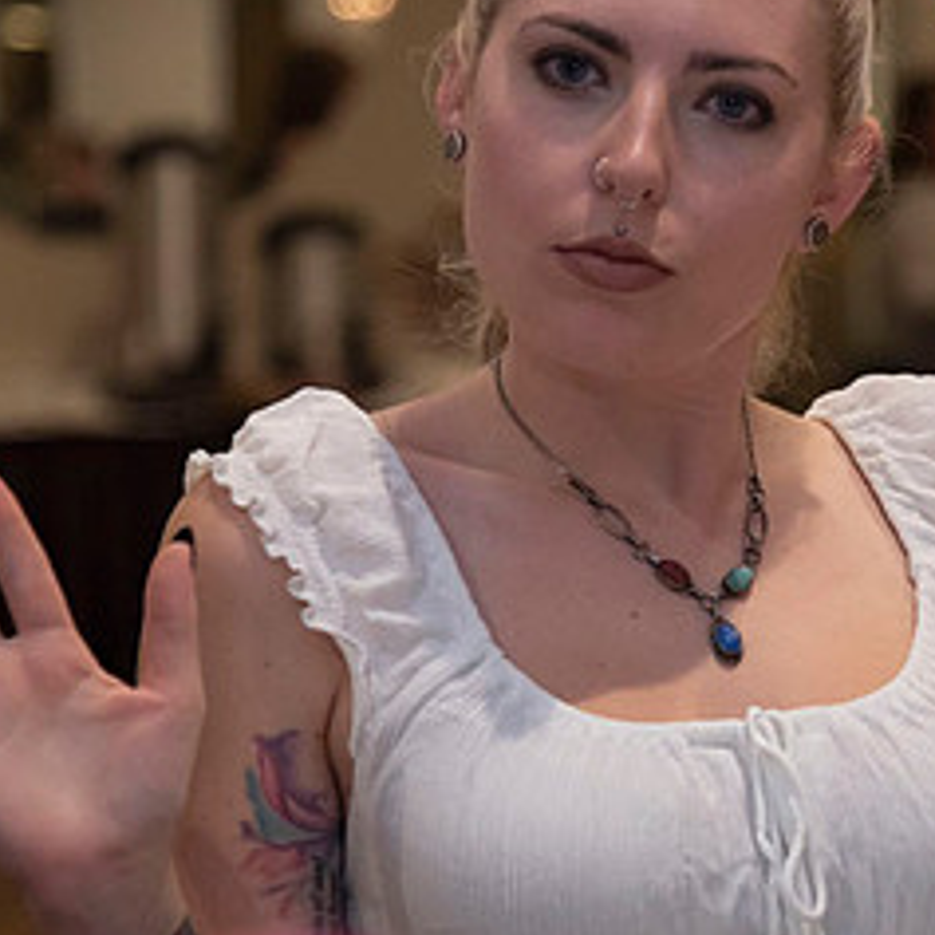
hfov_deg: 9.8
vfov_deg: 9.8
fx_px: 5470
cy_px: 448
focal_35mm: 179
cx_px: 714
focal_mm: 86
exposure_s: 1/200
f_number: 4
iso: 1000
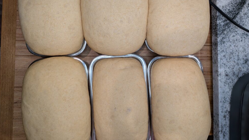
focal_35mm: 27
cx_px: 122
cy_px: 52
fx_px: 178
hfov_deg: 69.9
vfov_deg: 42.5
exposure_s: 1/415
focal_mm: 4.53
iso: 30
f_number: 1.7
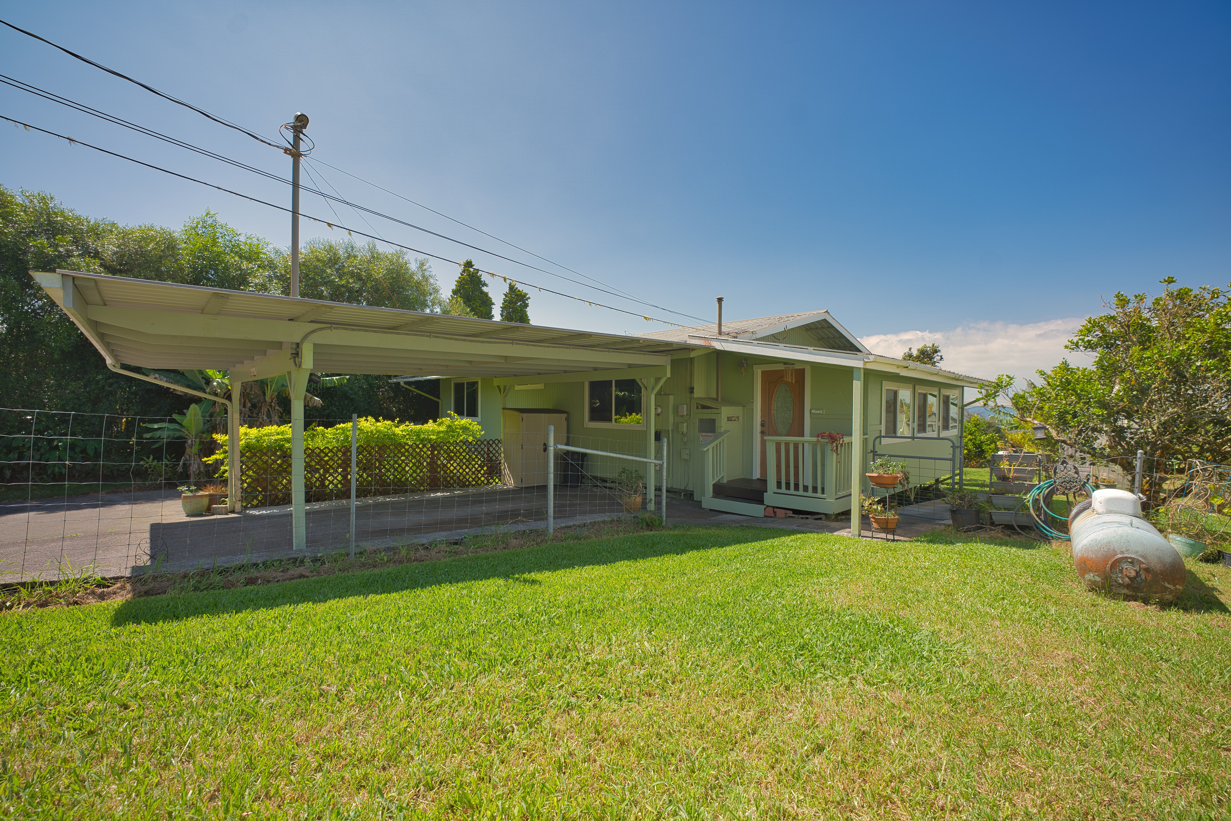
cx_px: 616
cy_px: 410
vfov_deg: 78.9
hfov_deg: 101.9
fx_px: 499
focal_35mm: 15
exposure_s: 1/250
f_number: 4.5
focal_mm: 14.6
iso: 50
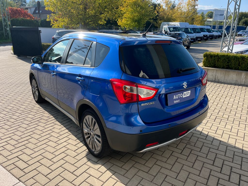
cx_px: 124
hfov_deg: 67.3
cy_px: 93
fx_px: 186
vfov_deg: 53.1
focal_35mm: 26
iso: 50
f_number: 1.6
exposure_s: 1/1721
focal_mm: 5.1
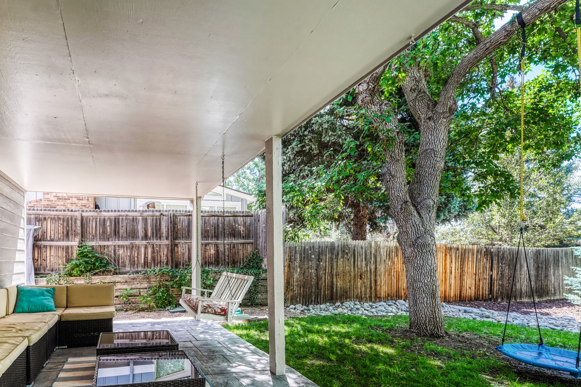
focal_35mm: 19
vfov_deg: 62.9
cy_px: 258
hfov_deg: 84.0
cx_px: 194
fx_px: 307
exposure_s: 1/640
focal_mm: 14
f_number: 8
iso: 400
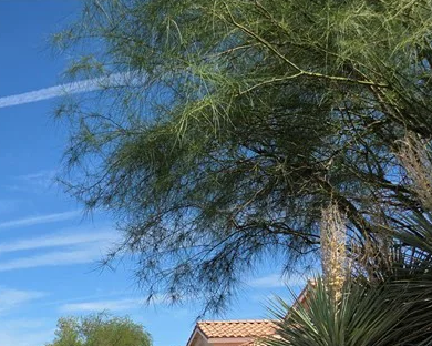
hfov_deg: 29.8
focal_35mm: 59
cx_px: 1
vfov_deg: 23.4
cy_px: 424
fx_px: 754
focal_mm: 5.4
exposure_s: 1/4187
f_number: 1.8
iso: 80
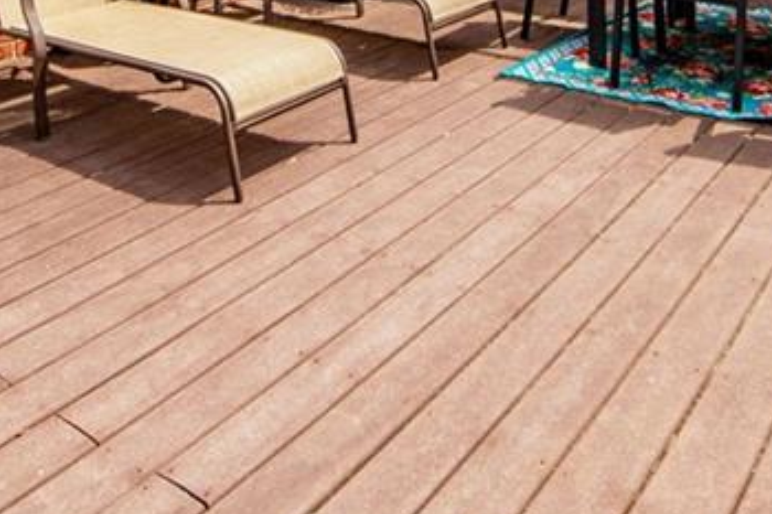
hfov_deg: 47.4
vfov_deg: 27.3
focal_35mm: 41
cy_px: -152
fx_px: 879
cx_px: 417
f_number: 11
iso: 125
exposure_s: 1/80
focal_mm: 14
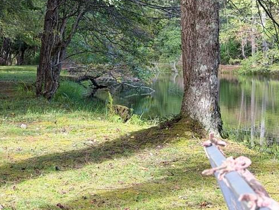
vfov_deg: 14.7
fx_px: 806
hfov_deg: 19.1
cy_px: 47
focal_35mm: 100
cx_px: -3
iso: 80
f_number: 1.78
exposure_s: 1/415
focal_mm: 6.76
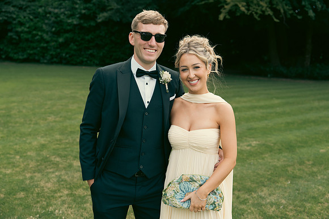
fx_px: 393
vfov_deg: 31.2
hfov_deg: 45.4
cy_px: 110
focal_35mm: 43
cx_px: 164
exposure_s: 1/320
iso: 125
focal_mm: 43
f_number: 3.5
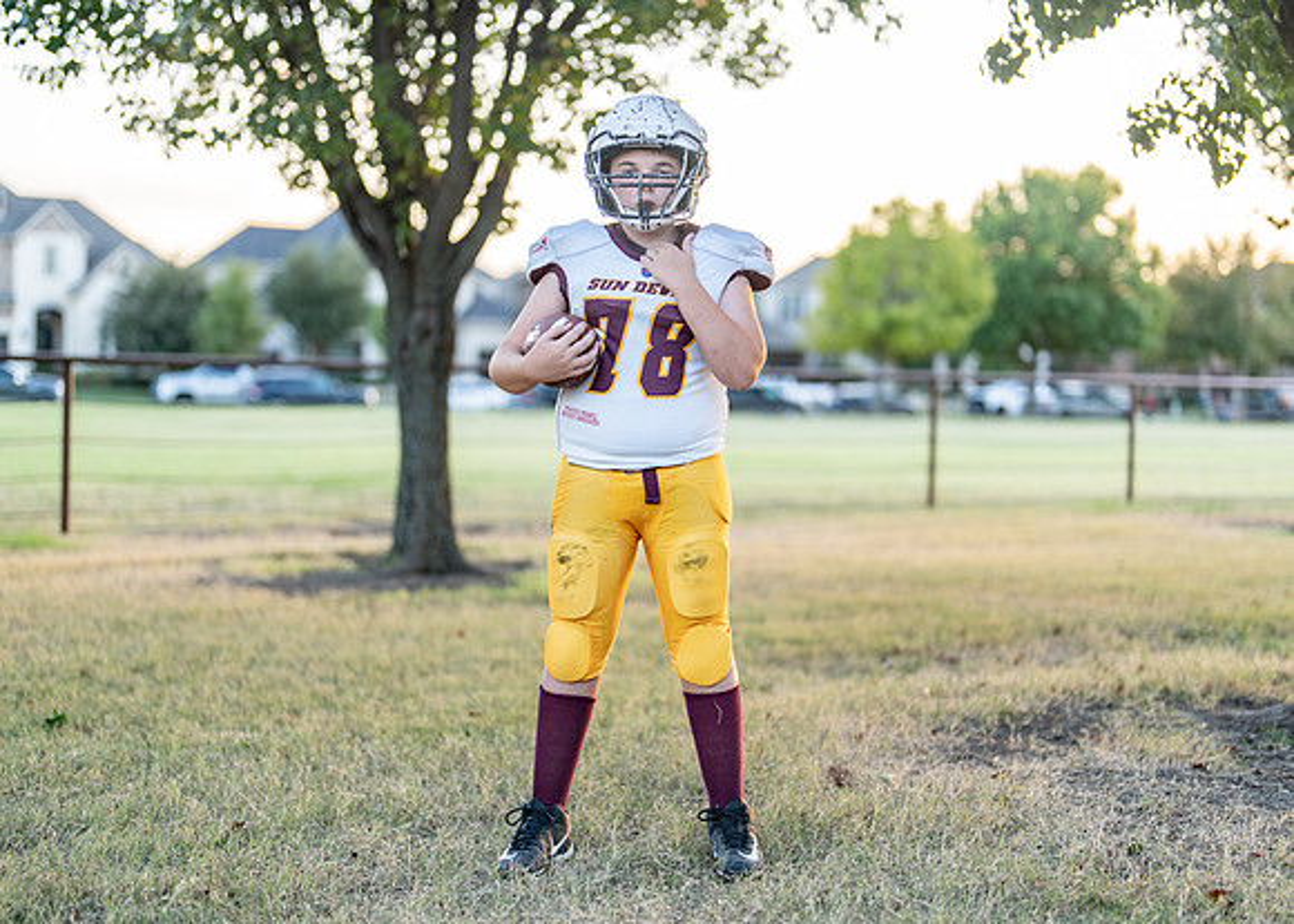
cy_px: 472
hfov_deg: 34.3
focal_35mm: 57
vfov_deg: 24.9
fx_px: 2094
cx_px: 662
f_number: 1.2
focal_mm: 50
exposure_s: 1/500
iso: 160
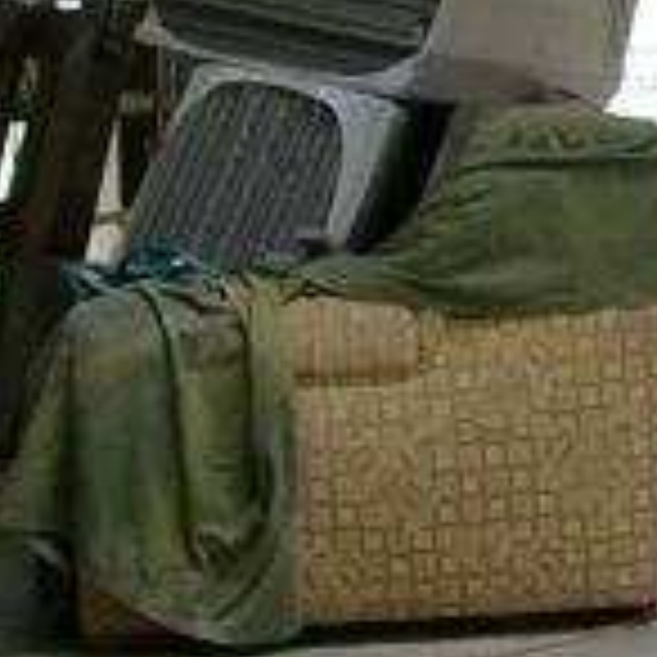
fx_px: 3736
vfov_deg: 9.7
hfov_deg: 9.2
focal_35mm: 174
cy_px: -432
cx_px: 1498
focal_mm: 6
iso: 75
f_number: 2.8
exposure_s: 1/60
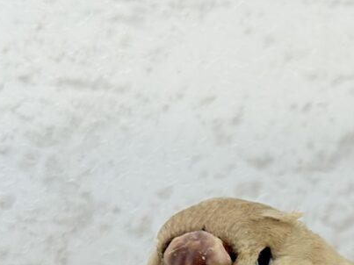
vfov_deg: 9.3
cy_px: 380
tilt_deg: -13.5
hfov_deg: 12.5
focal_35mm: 155
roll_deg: -0.1
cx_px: 389
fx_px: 1585
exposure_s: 1/100
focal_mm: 5.96
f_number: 1.6
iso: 80
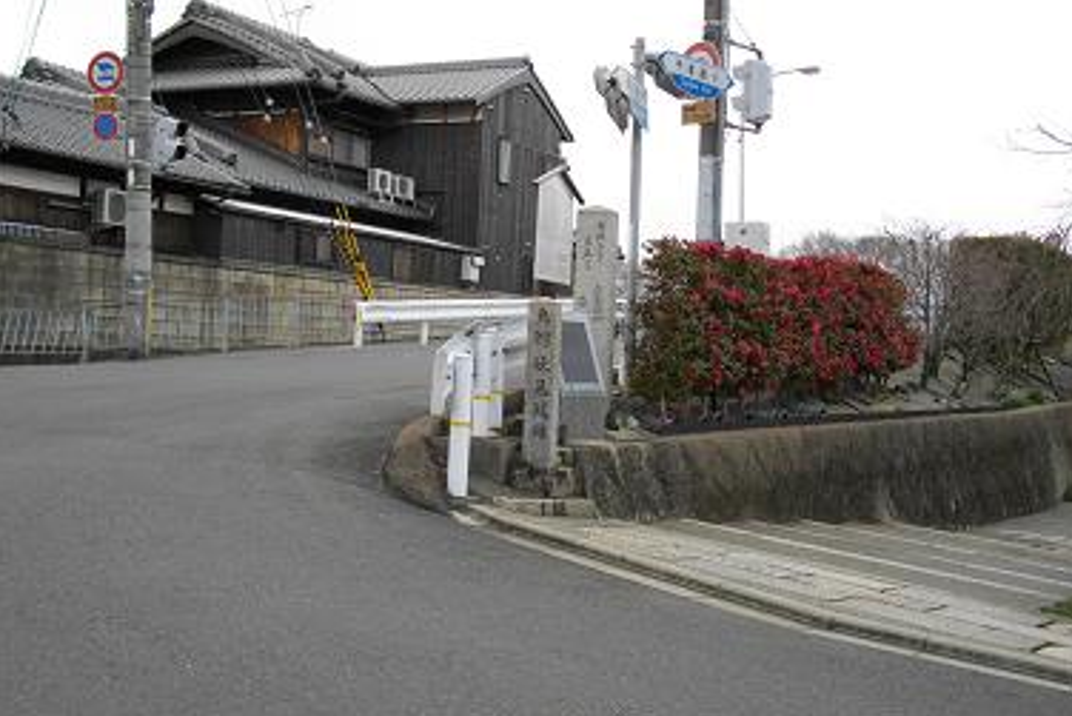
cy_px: 339
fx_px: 1281
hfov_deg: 45.4
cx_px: 546
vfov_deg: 31.2
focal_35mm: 43
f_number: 3.2
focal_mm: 7.1
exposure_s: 1/250
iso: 100
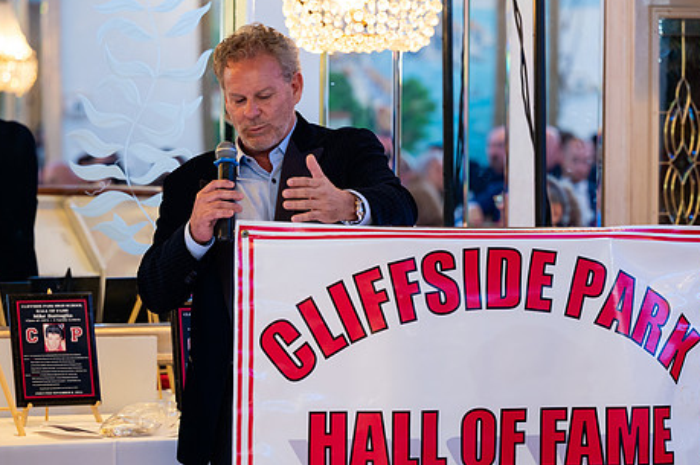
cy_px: 183
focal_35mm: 157
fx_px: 3049
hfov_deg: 13.1
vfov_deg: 8.7
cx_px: 430
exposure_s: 1/125
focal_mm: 115
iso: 1250
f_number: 3.2
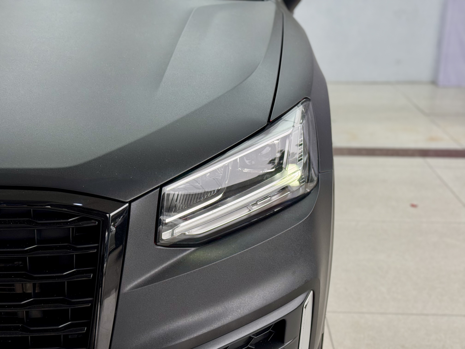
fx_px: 645
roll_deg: -0.8
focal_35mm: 48
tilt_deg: -19.2
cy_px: 174
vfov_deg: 30.3
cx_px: 232
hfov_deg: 39.7
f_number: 1.78
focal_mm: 6.76
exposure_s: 1/685
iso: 64
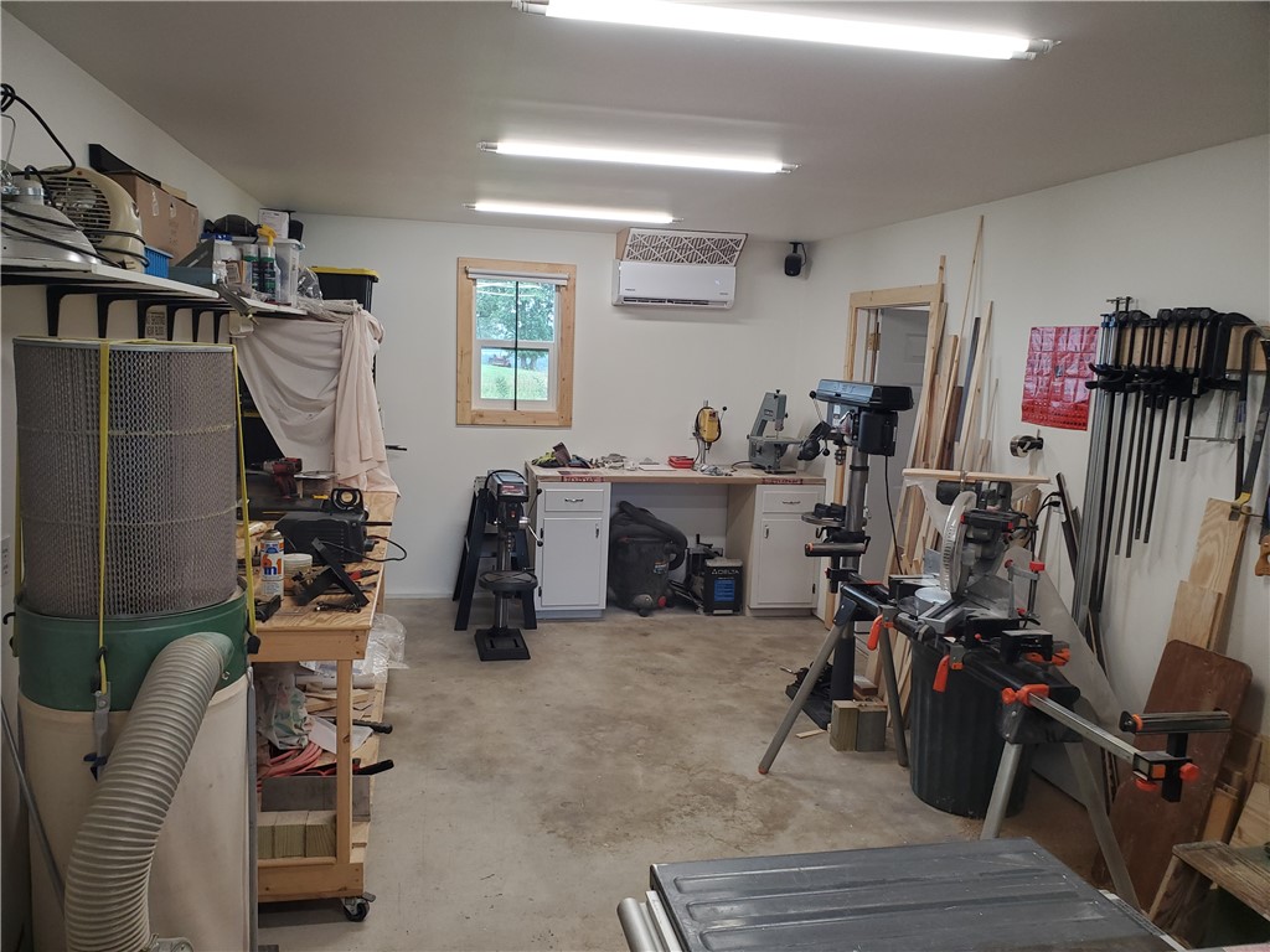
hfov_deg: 67.3
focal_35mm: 26
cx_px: 635
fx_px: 954
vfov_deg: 53.1
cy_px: 476
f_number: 2.4
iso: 160
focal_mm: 4.3
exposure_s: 1/120
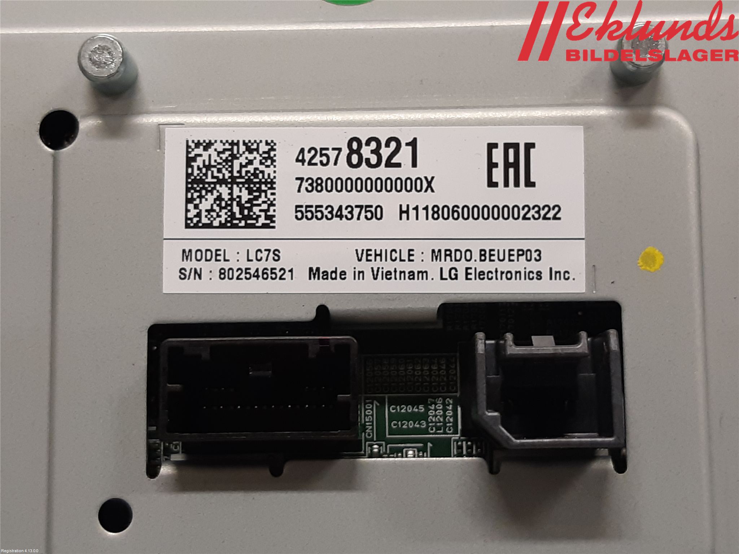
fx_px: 555
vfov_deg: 53.1
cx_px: 370
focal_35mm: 26
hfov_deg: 67.3
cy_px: 277
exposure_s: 1/50
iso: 100
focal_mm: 3.93
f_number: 1.7
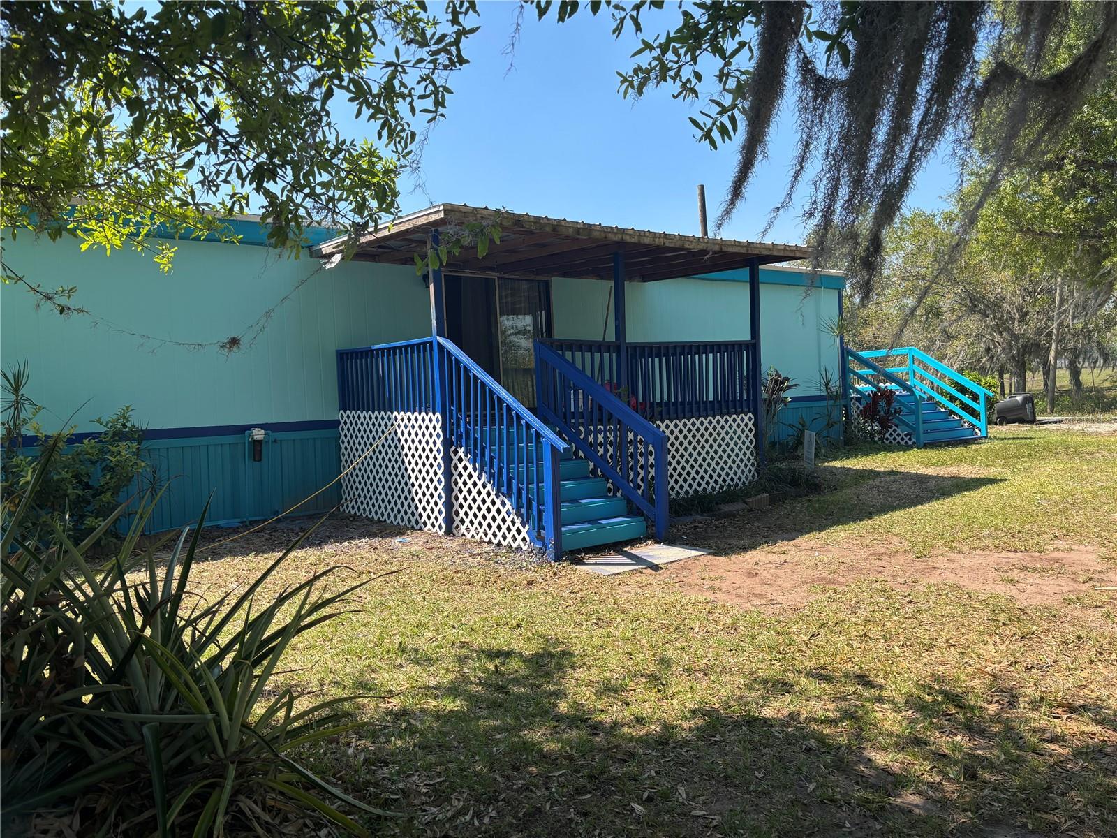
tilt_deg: -0.5
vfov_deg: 53.1
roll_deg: +2.3
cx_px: 558
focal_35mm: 26
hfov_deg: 67.3
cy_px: 419
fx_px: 839
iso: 50
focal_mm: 5.96
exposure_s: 1/1477
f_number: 1.6
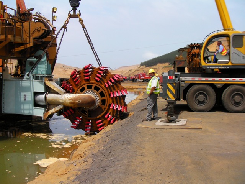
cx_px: 122
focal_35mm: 38
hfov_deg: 49.0
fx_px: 269
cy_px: 92
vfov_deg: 37.7
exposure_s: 1/416
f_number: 4.5
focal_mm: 6.3
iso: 50
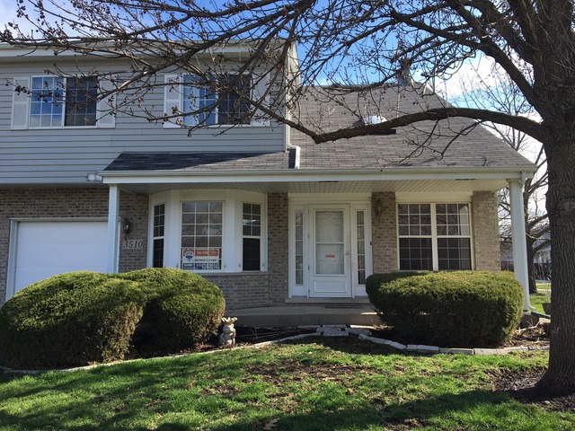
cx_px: 288
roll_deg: +0.0
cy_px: 216
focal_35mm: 29
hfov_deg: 61.7
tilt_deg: +7.9
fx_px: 482
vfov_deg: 48.2
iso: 25
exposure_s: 1/761
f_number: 2.2
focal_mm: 4.15
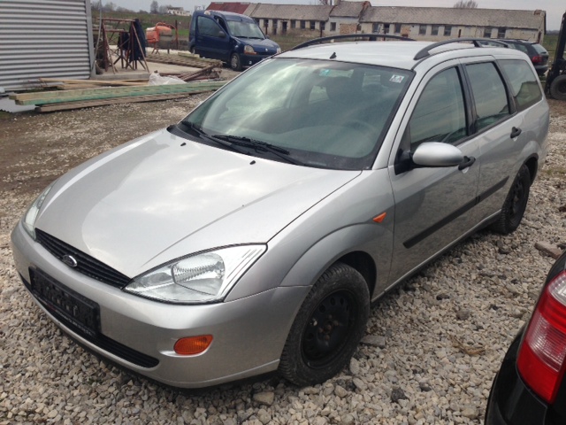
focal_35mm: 33
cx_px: 283
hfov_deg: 55.4
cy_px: 212
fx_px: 540
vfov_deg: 42.9
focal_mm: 4.13
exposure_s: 1/661
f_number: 2.4
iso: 50
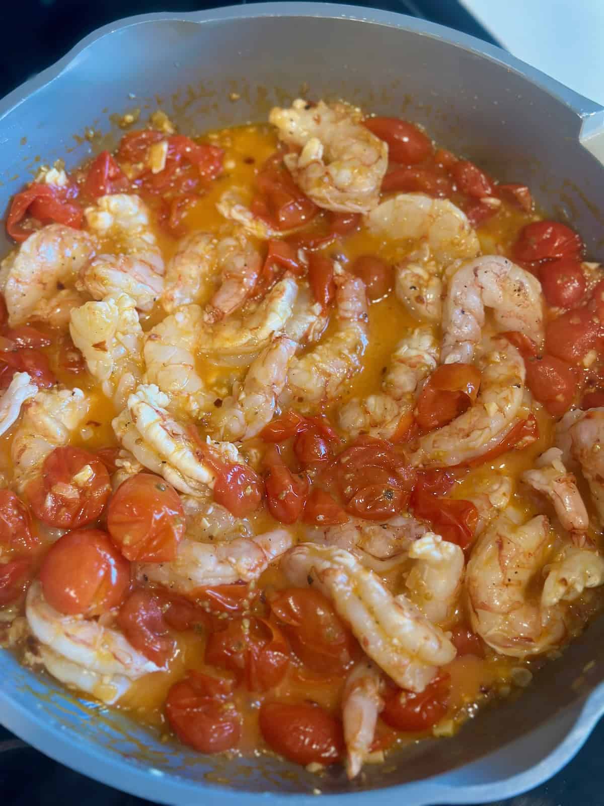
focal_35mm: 48
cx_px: 302
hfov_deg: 30.3
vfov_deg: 39.7
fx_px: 1117
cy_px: 403
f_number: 1.8
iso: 250
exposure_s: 1/40
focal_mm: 6.9
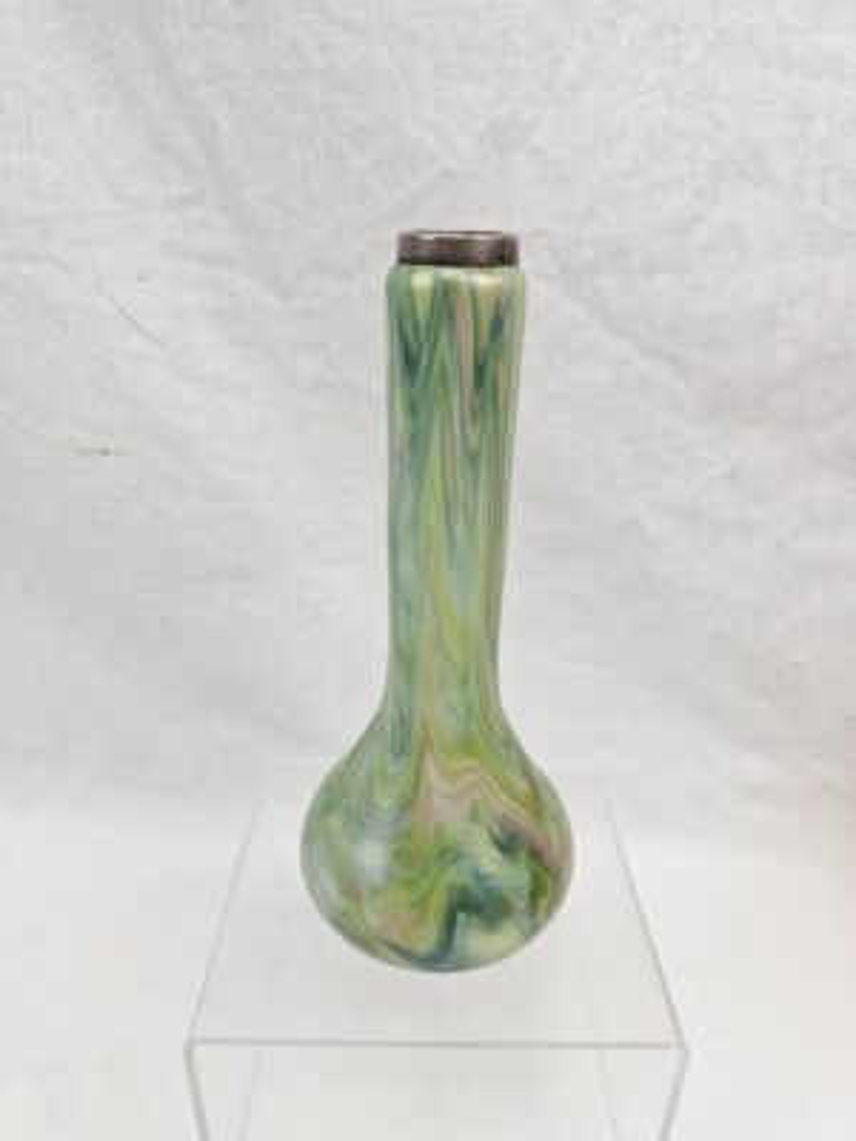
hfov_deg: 58.9
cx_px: 428
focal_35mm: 23
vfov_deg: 73.9
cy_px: 570
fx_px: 758
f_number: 1.7
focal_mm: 6.3
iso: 40
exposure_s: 1/100
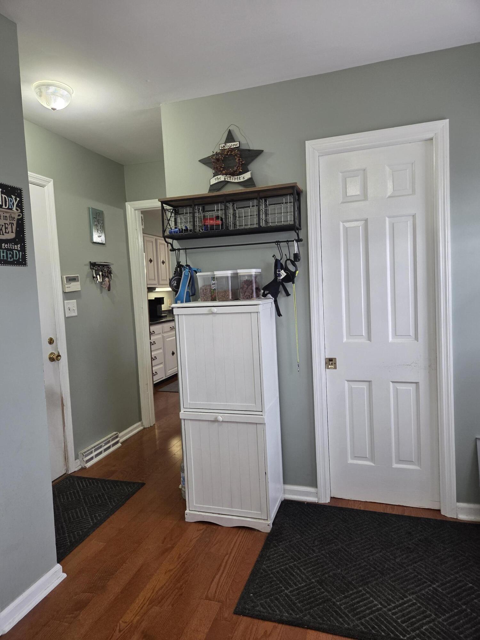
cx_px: 240
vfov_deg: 73.9
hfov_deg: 58.9
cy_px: 320
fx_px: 425
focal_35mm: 23
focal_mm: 5.4
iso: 250
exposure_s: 1/120
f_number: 1.8
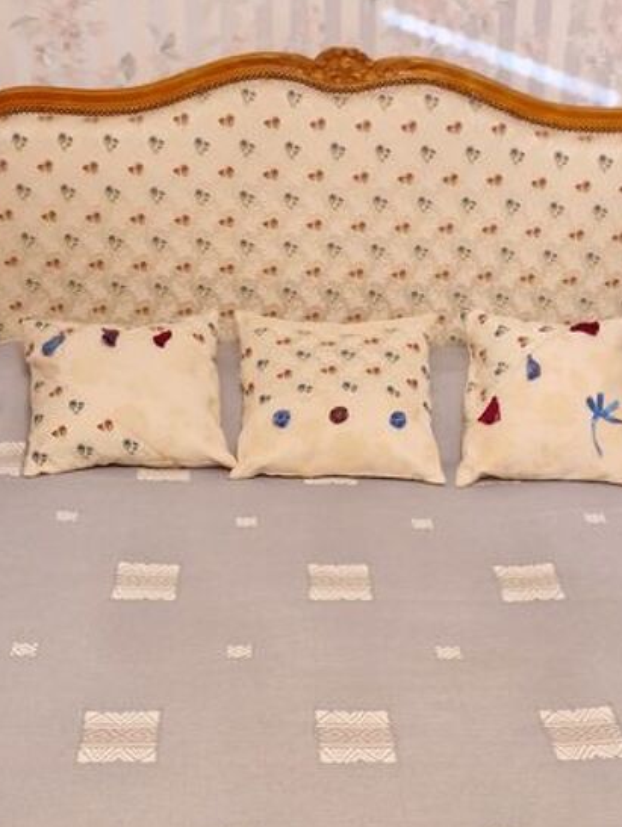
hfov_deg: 26.1
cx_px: 345
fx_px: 1340
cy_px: 785
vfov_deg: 32.2
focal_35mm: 56
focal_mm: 5.4
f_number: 1.8
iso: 500
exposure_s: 1/100
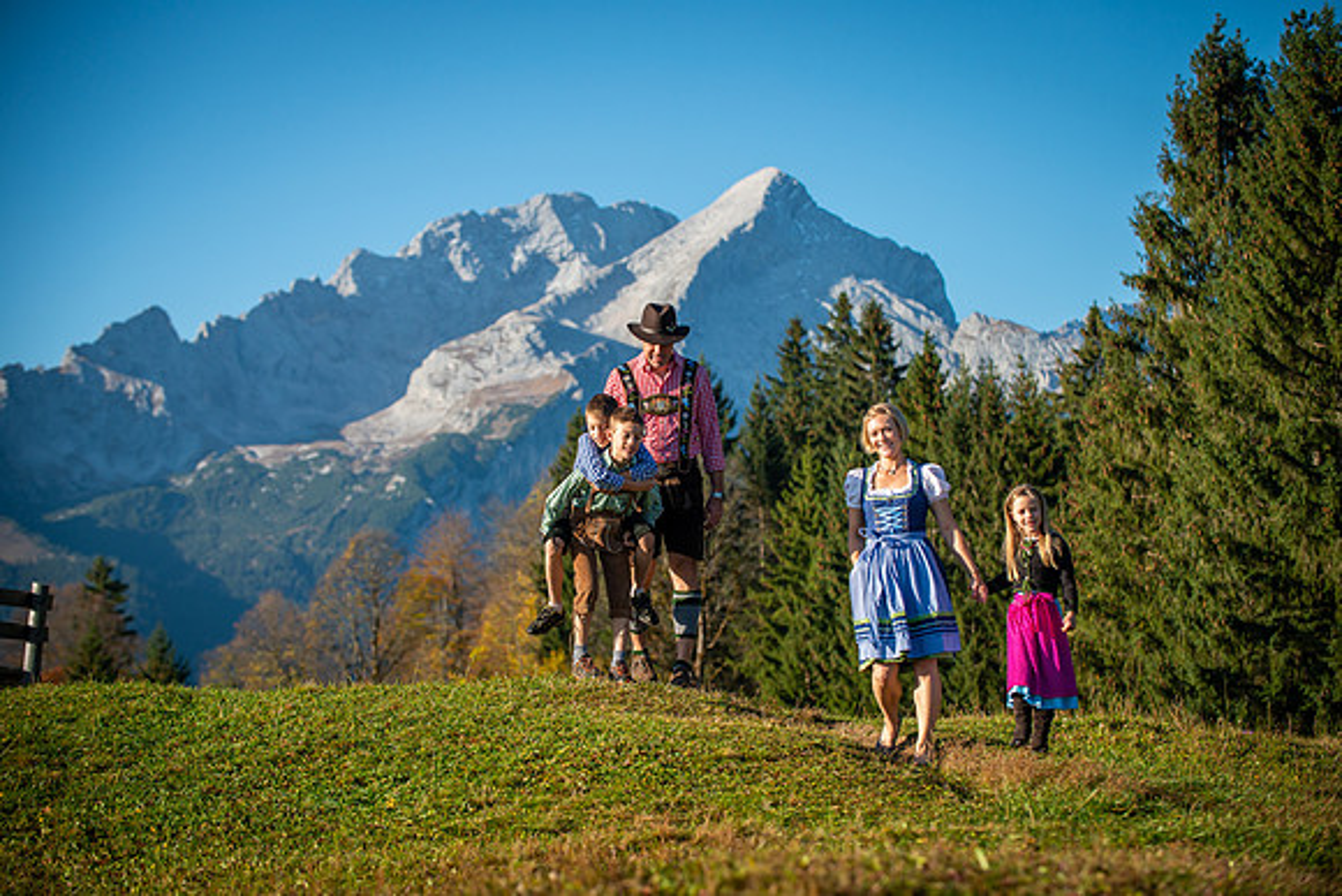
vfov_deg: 13.4
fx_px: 3803
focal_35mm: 102
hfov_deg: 20.0
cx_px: 671
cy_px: 448
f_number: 5
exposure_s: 1/1250
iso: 200
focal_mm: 102
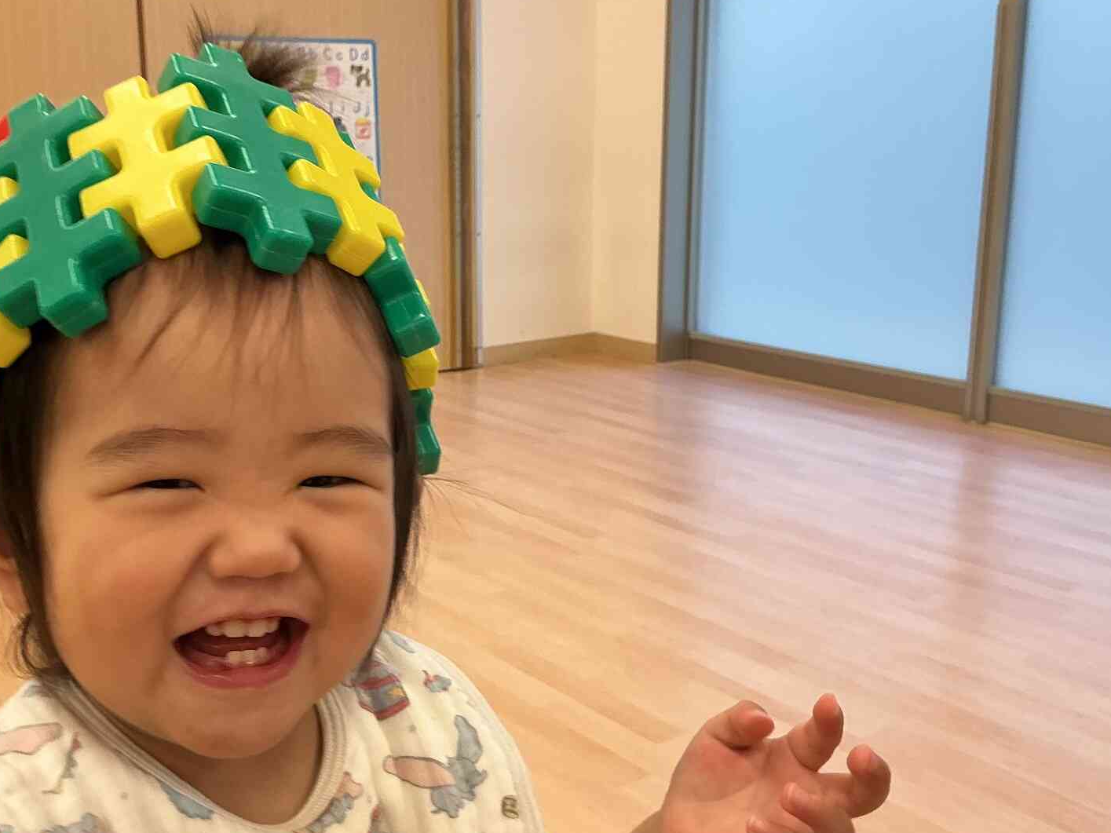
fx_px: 1316
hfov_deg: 45.7
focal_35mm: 41
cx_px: 488
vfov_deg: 35.1
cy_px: 415
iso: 64
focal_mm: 3
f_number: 1.8
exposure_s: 1/120
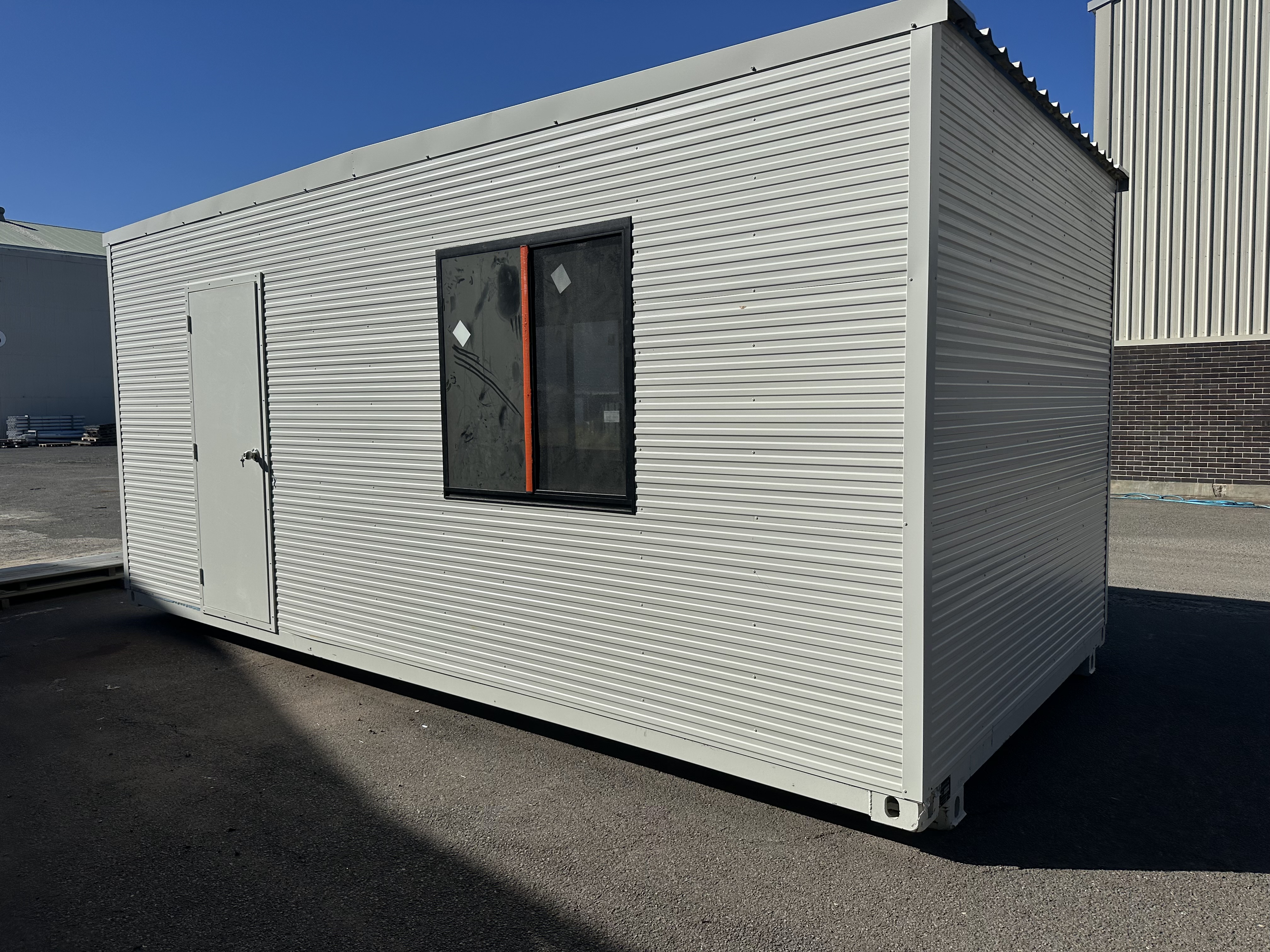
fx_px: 881
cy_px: 476
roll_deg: +1.1
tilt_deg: -5.2
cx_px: 635
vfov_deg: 56.8
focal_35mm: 24
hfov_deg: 71.6
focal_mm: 6.86
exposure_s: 1/10753
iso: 80
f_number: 1.78
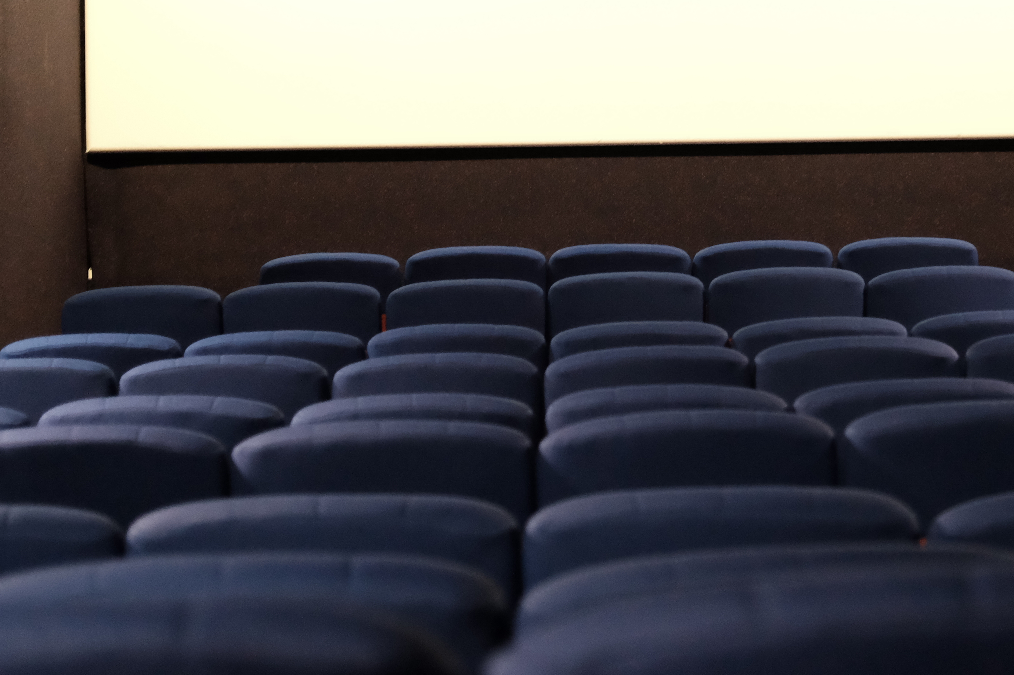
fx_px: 2647
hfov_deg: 21.5
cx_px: 727
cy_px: 120
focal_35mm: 94
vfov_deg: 14.5
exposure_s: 1/30
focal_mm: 35
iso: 3200
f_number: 2
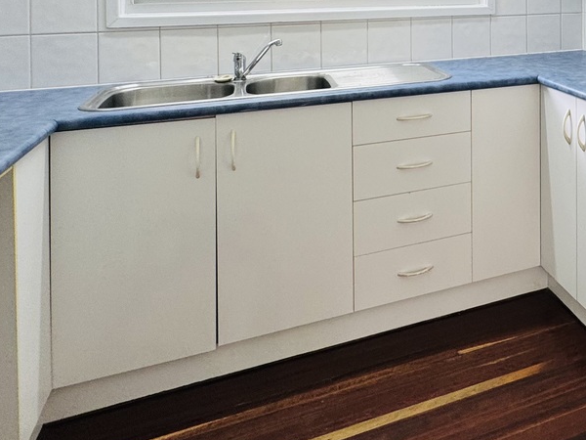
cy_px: -17
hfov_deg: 47.2
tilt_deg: -1.2
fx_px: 593
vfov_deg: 36.0
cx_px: 531
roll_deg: +1.0
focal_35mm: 35
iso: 50
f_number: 2.2
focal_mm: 2.22
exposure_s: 1/100
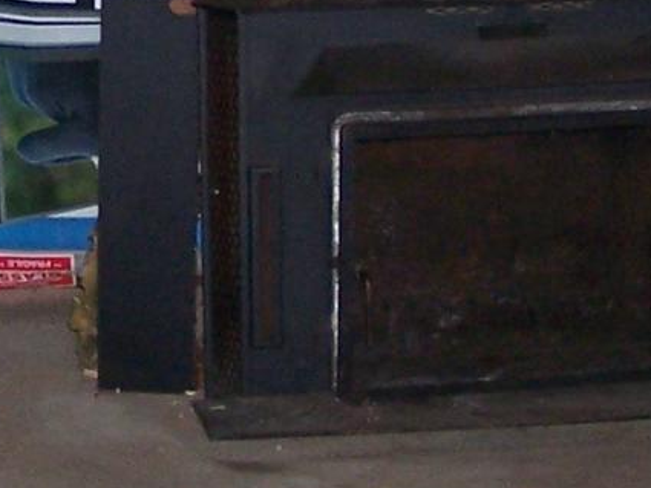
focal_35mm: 183
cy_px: -133
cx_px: 171
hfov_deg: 10.8
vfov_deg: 8.0
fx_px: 3443
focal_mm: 6.3
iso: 140
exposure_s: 1/60
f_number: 2.8
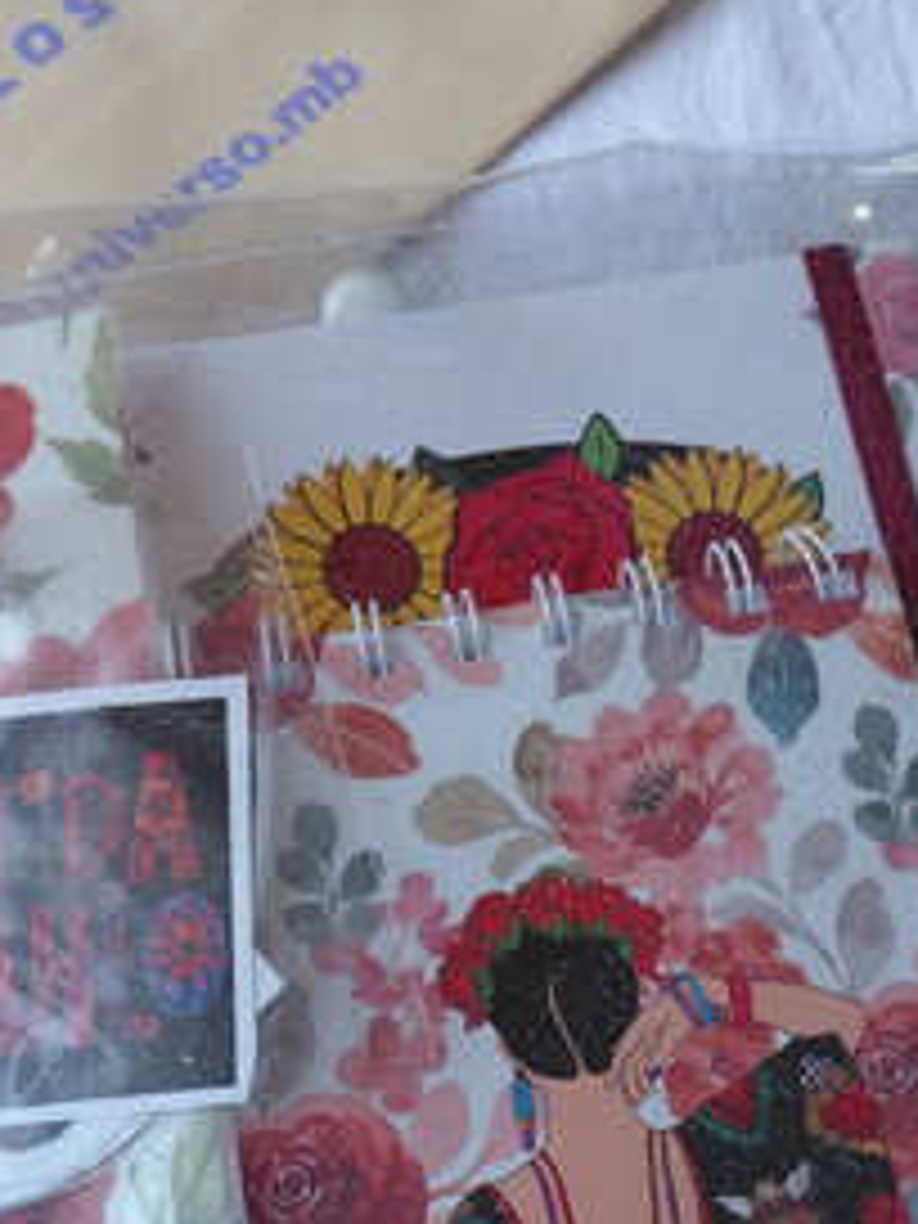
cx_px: 567
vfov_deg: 38.5
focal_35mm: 49
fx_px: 1733
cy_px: 817
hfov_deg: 29.6
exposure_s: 1/120
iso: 80
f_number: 1.8
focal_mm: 4.69
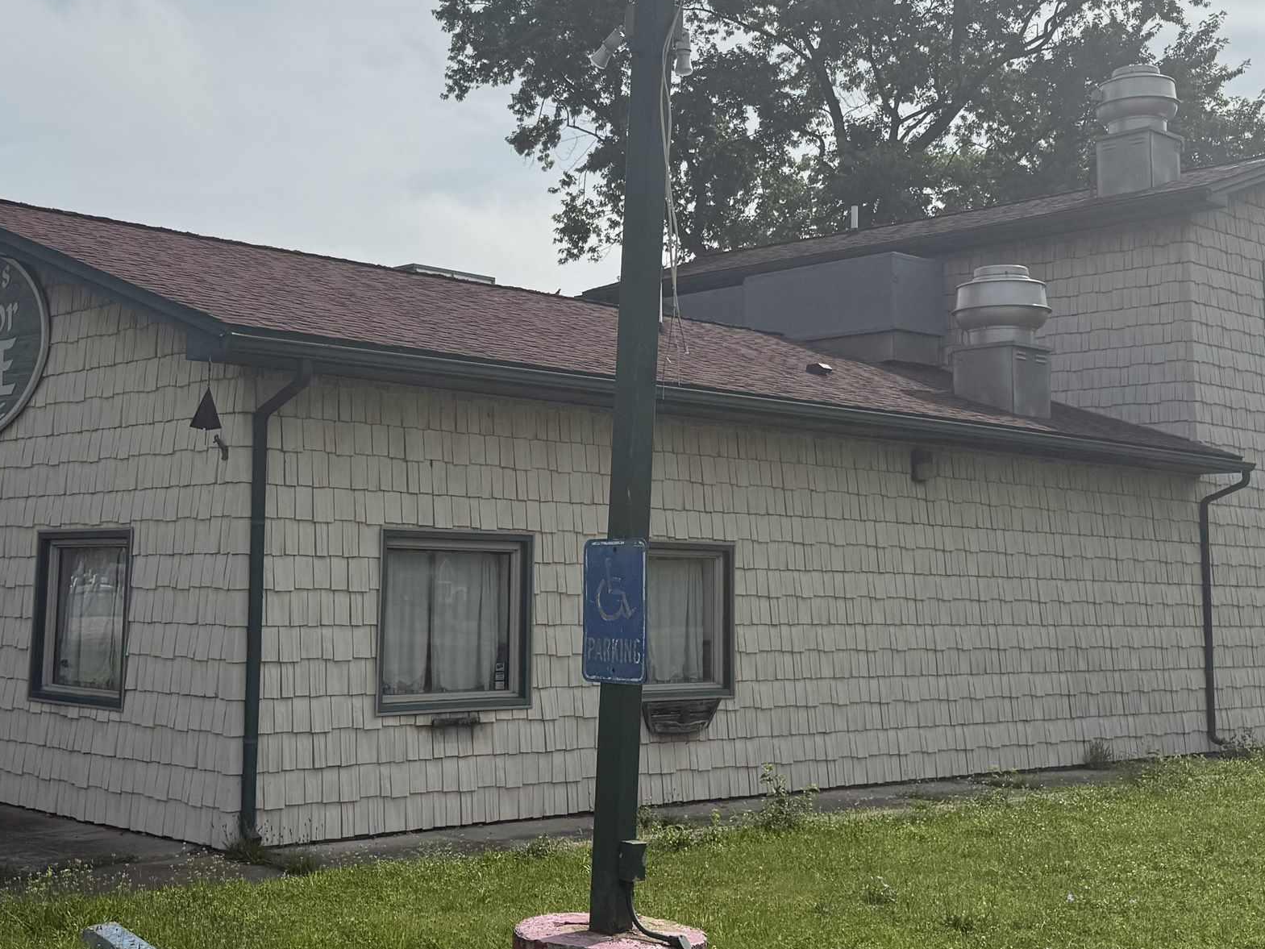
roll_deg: -1.2
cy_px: 374
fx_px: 1718
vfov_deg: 30.8
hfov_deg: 40.3
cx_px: 535
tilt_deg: +7.3
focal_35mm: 47
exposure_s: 1/14286
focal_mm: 6.76
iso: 80
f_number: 1.78
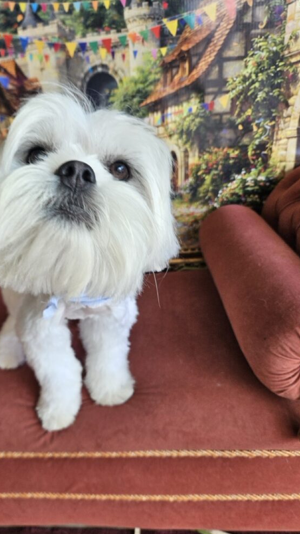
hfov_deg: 43.7
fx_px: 368
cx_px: 99
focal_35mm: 26
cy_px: 274
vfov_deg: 71.9
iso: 32
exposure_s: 1/120
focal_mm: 5.4
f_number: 1.8
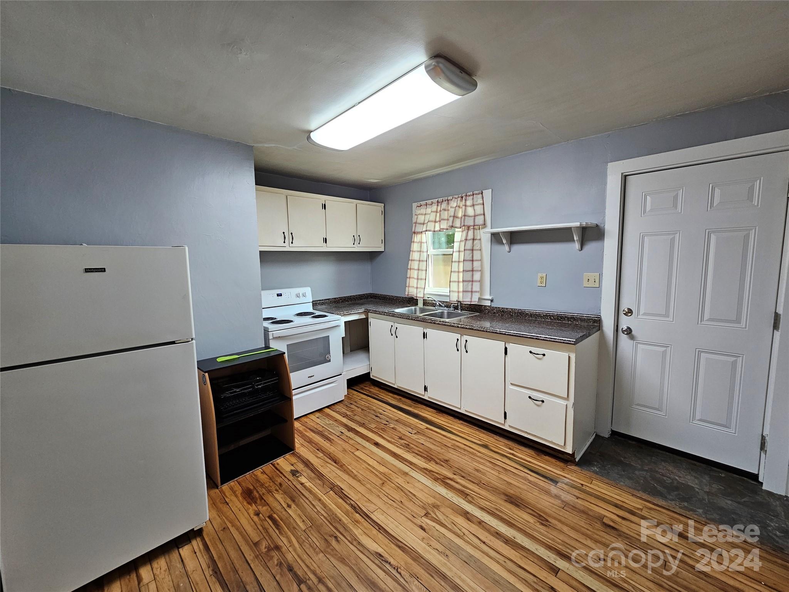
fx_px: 296
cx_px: 394
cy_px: 296
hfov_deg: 106.2
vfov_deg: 89.9
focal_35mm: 13
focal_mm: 2.2
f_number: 2.2
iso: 125
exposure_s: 1/60
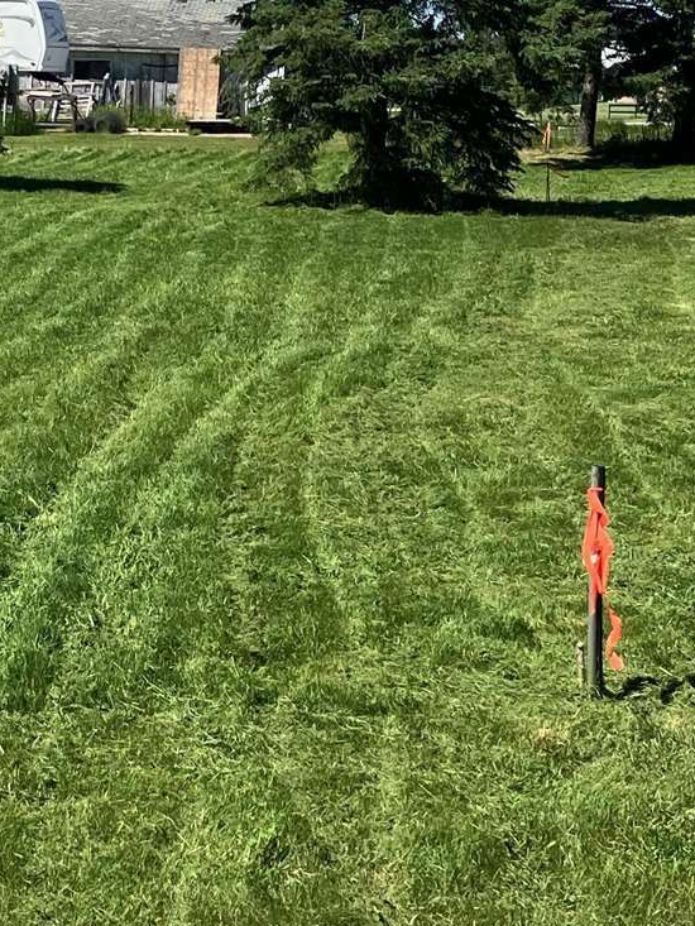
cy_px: 384
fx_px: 2355
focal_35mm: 88
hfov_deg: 16.7
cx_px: 157
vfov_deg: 22.2
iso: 32
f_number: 1.8
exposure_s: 1/1736
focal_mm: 3.99
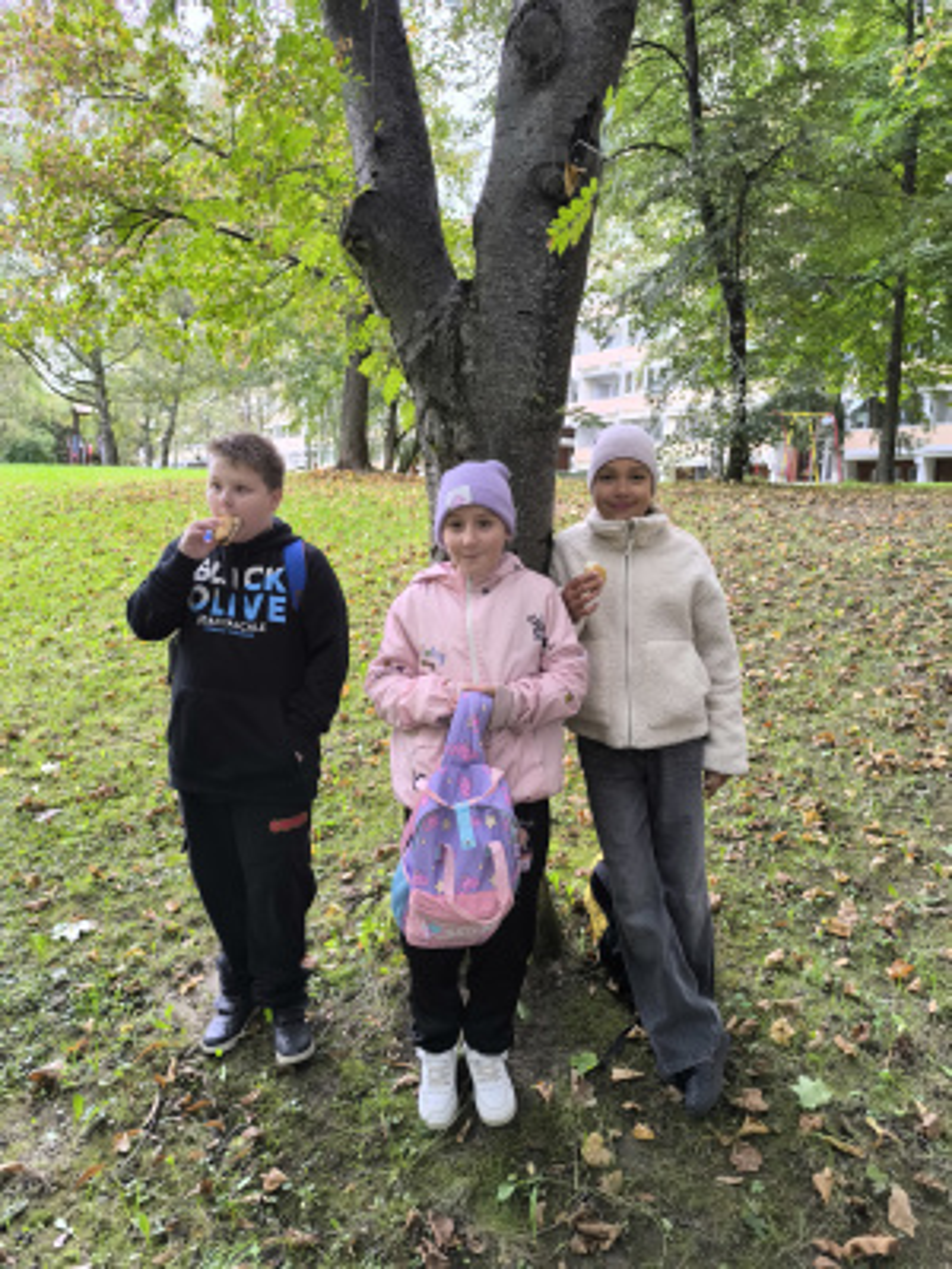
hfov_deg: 58.9
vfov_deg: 73.9
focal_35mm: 23
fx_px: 843
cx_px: 476
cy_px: 634
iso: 320
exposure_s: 1/100
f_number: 1.65
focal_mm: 6.14
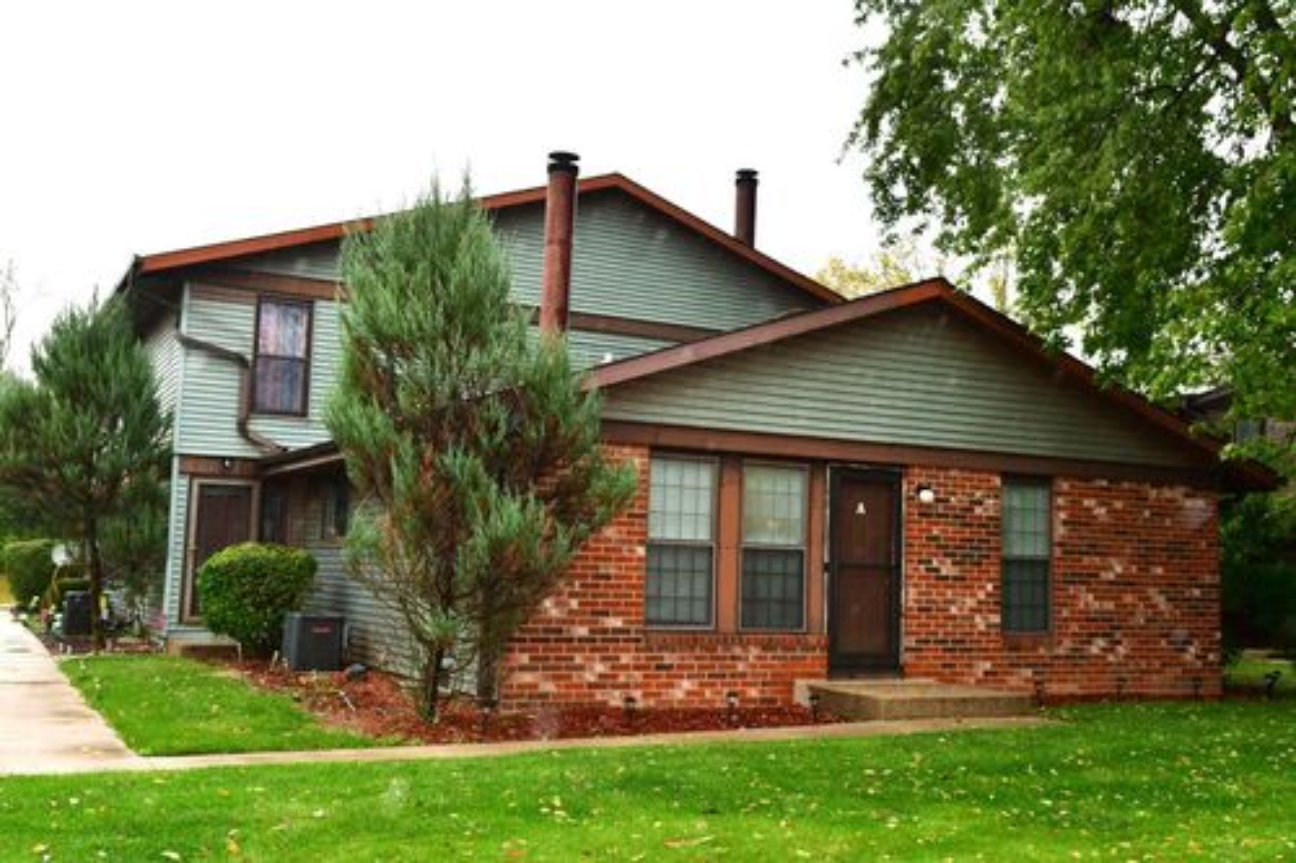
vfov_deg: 36.8
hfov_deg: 53.1
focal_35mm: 36
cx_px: 648
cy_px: 432
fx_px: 1296
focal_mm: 24
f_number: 7.1
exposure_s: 1/80
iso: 320
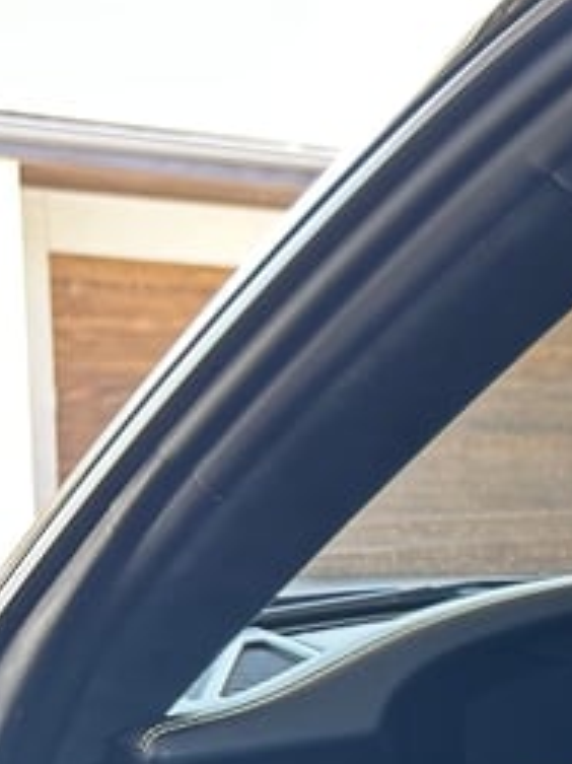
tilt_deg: -8.7
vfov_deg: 18.0
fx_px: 2337
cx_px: 1098
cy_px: 799
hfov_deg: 12.5
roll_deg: -2.0
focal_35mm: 106
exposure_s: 1/121
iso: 80
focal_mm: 5.7
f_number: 1.5
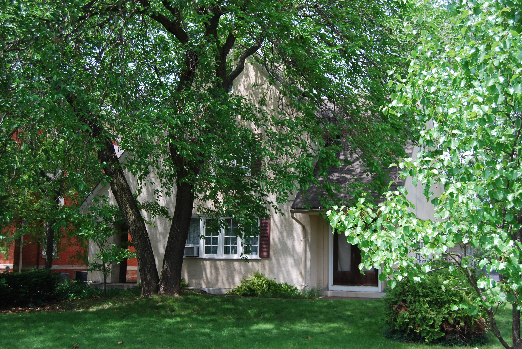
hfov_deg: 49.5
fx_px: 566
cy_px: 174
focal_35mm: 39
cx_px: 261
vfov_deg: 34.3
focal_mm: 26
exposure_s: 1/125
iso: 100
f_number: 5.6
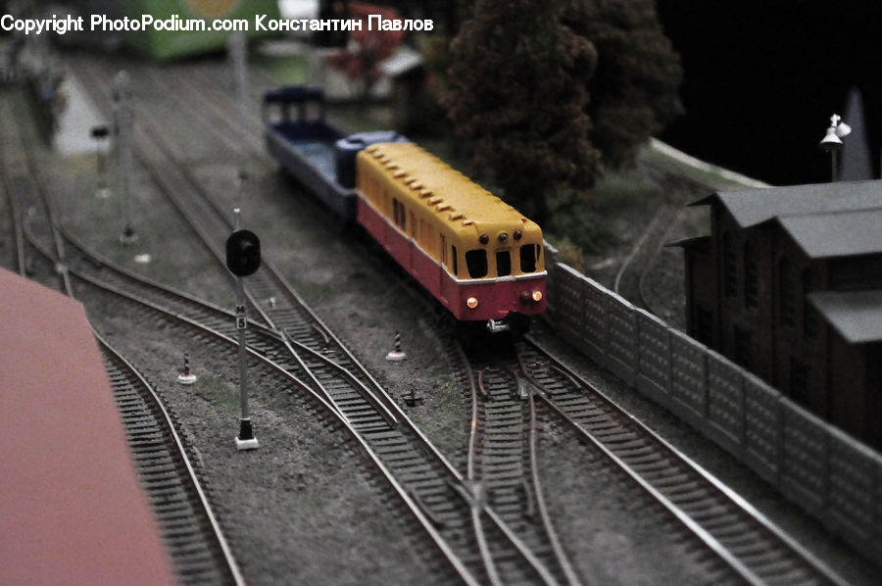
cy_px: 293
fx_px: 2019
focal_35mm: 82
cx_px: 441
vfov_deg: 16.5
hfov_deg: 24.6
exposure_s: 1/60
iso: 3200
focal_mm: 55
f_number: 5.6
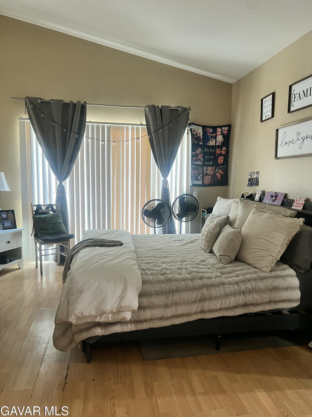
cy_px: 214
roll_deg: -2.3
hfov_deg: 51.3
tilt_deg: -6.2
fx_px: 325
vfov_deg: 65.3
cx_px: 161
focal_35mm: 27
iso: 200
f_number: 1.5
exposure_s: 1/60
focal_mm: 5.7
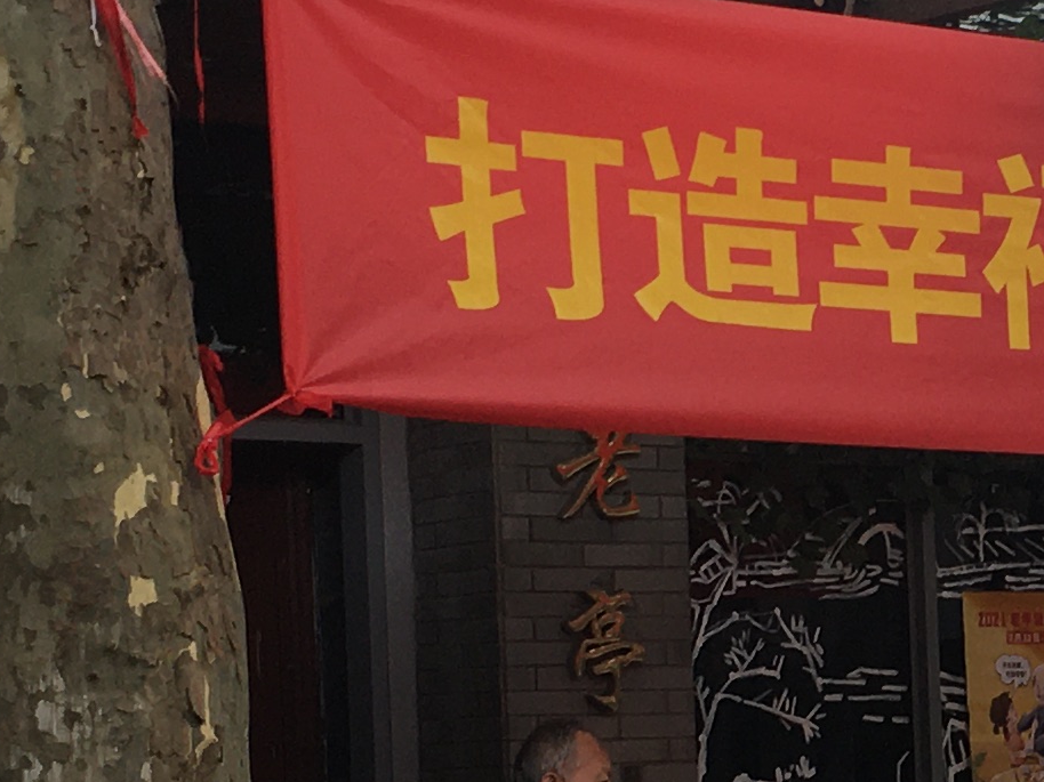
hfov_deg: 14.9
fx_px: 3859
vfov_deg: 11.5
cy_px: 648
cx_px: 1264
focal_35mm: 128
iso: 32
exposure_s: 1/100
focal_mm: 4.15
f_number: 2.2
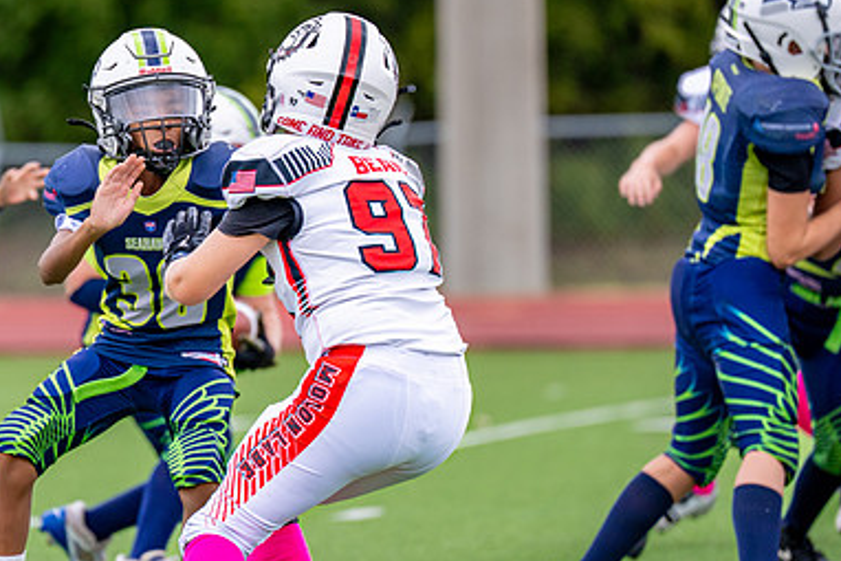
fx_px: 10796
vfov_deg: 3.0
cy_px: 330
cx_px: 153
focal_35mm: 462
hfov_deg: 4.5
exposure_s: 1/2500
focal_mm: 200
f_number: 2.8
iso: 400
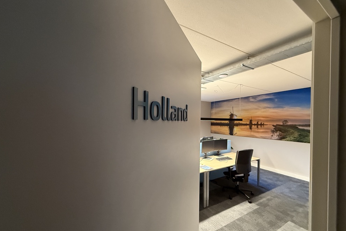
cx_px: 173
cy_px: 123
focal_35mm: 15
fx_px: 144
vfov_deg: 77.3
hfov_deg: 100.4
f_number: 2.2
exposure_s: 1/50
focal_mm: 2.22
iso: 640
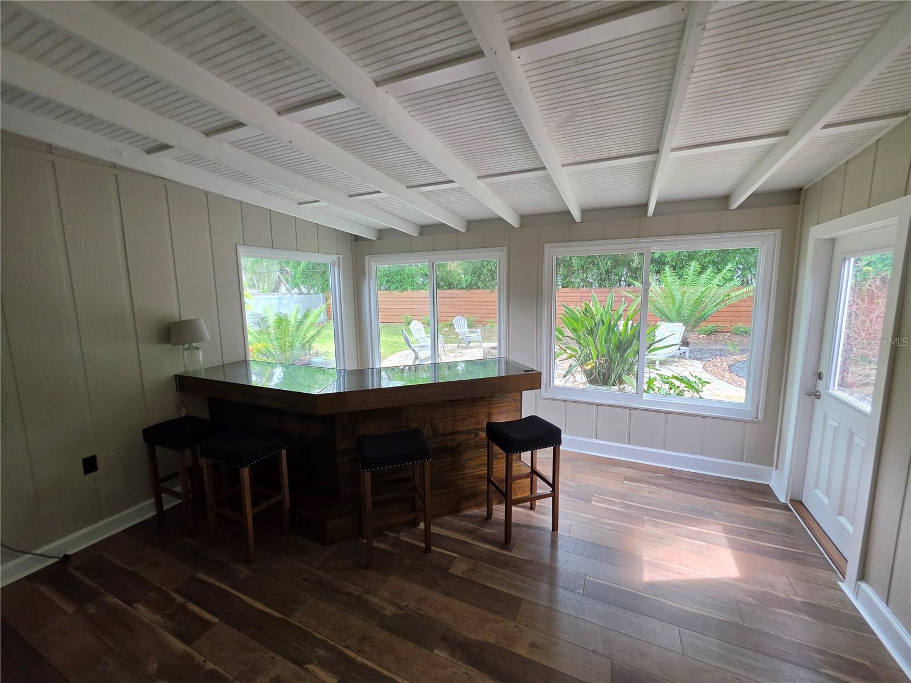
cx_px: 456
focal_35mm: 13
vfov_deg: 89.9
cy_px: 342
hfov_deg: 106.2
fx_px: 342
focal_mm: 2.2
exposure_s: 1/120
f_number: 1.9
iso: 80
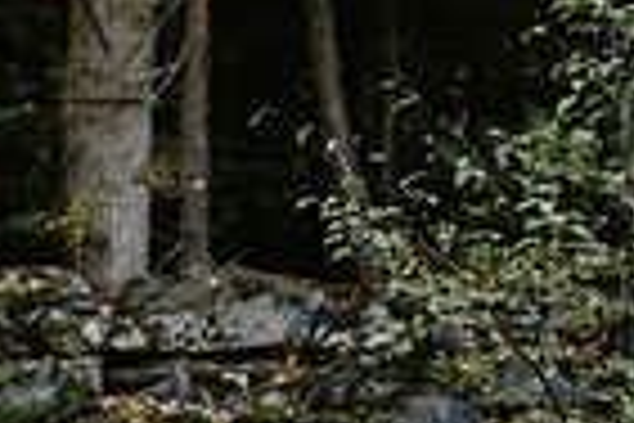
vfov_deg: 7.7
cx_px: -572
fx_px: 3117
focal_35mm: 177
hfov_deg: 10.8
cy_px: -41
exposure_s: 1/500
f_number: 1.8
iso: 400
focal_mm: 35
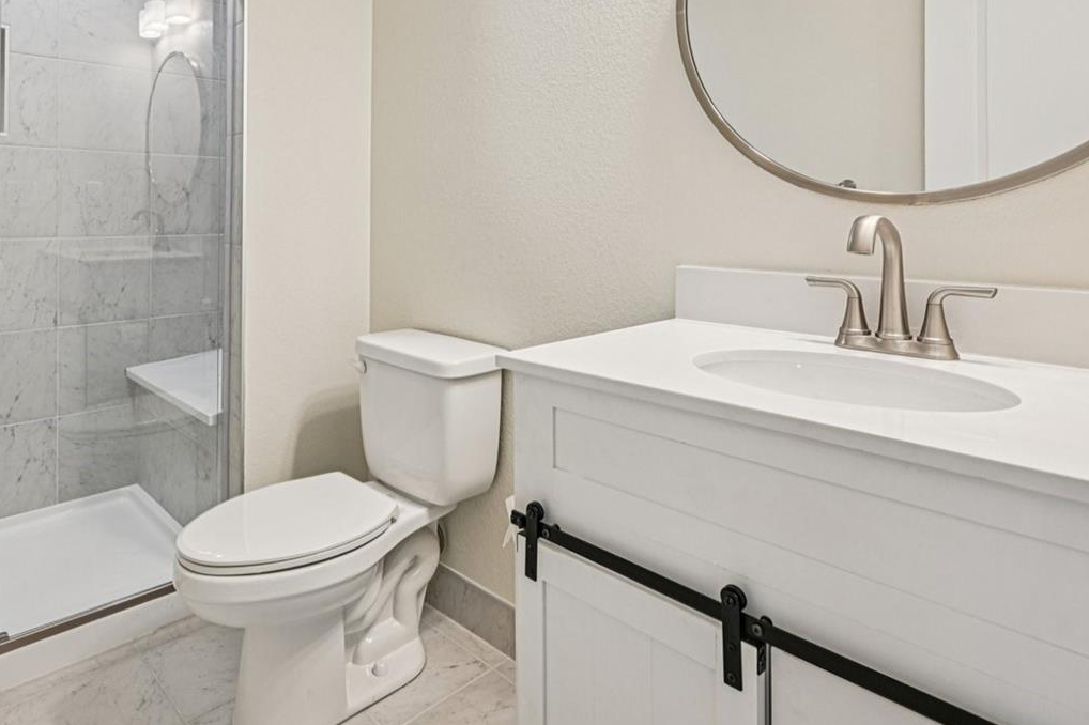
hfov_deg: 77.8
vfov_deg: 55.1
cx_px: 440
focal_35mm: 22
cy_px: 204
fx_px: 665
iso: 280
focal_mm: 14
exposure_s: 1/15
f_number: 8
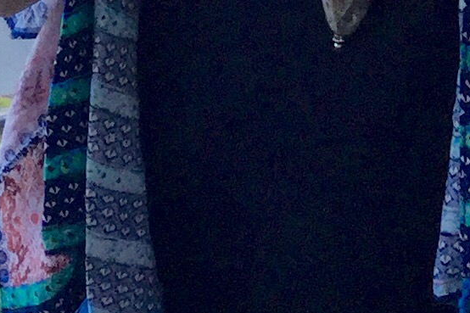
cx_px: 87
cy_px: -529
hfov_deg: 10.8
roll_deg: +0.7
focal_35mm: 190
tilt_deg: -10.9
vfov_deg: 6.7
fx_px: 2480
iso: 40
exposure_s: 1/120
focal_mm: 3.3
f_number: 2.4
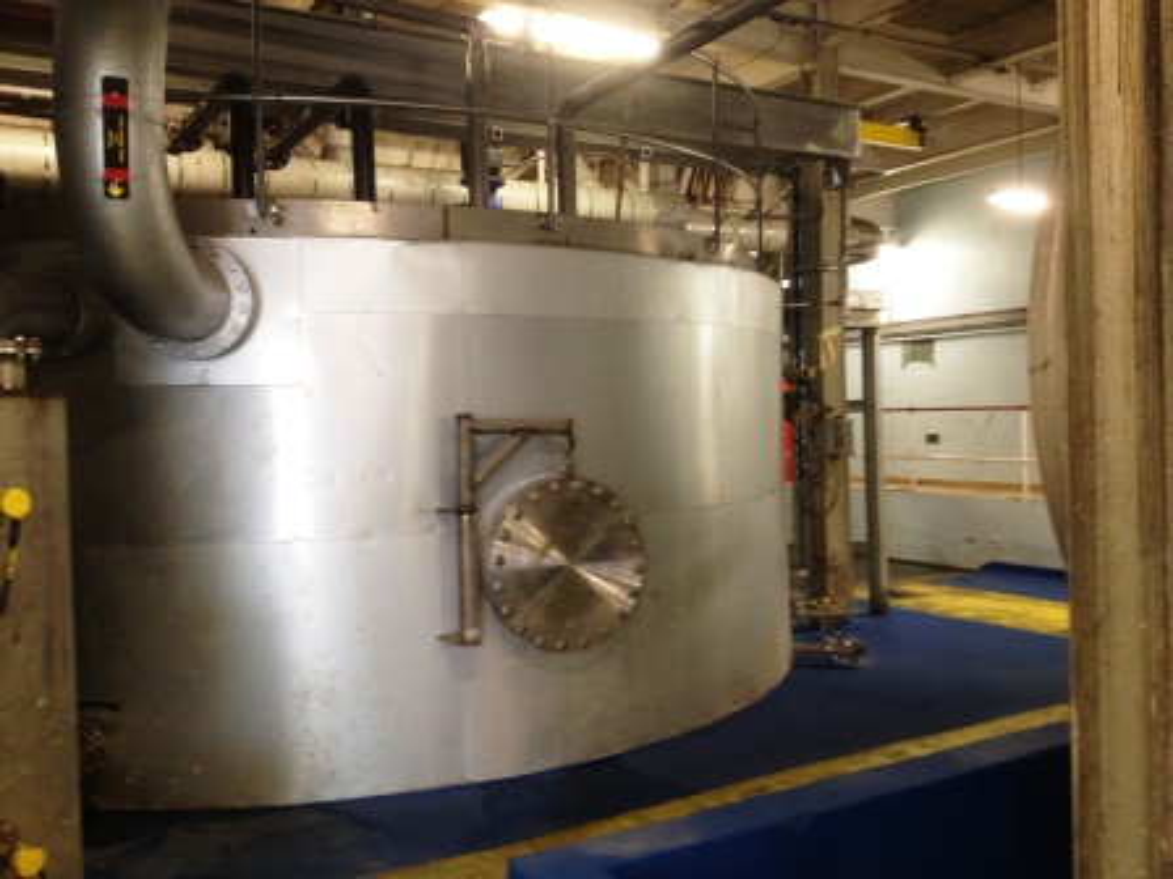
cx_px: 586
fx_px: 1186
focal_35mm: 35
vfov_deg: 40.7
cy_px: 440
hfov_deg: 52.6
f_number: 2.4
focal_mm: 4.28
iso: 125
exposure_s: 1/20
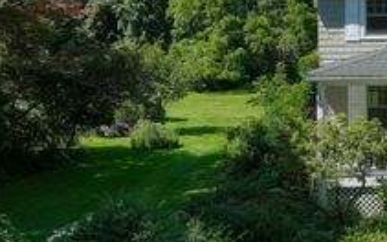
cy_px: 94
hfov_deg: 26.4
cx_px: 453
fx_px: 738
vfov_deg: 18.6
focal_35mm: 70
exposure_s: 1/230
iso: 105
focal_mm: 10.6
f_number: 2.8
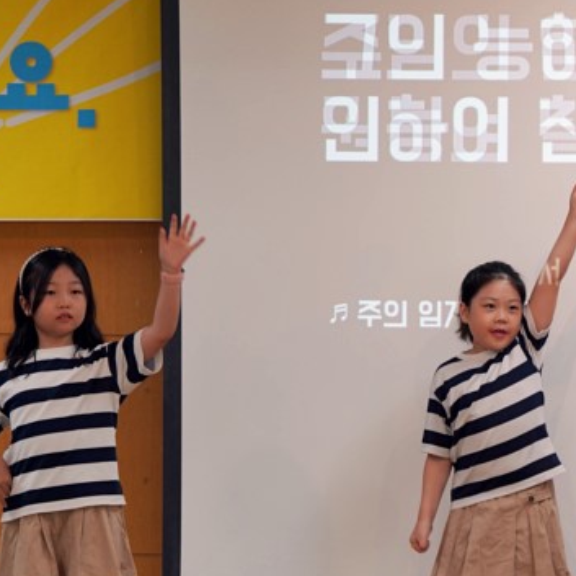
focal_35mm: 256
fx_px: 4819
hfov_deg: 6.8
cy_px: 377
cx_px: 607
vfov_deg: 6.8
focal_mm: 118
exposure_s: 1/160
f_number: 4
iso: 400
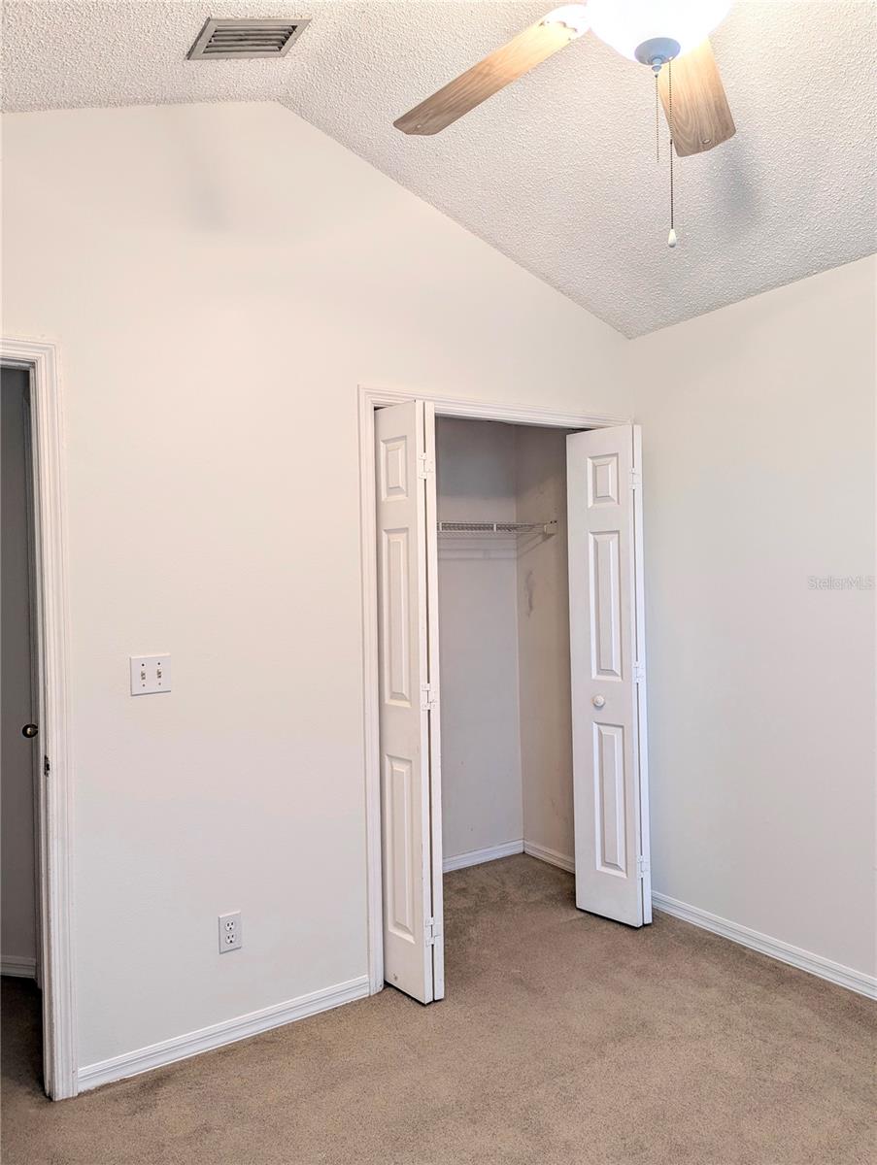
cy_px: 582
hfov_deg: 56.9
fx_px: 809
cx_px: 438
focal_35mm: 24
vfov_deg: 71.5
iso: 114
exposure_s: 1/30
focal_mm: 6.81
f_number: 1.85
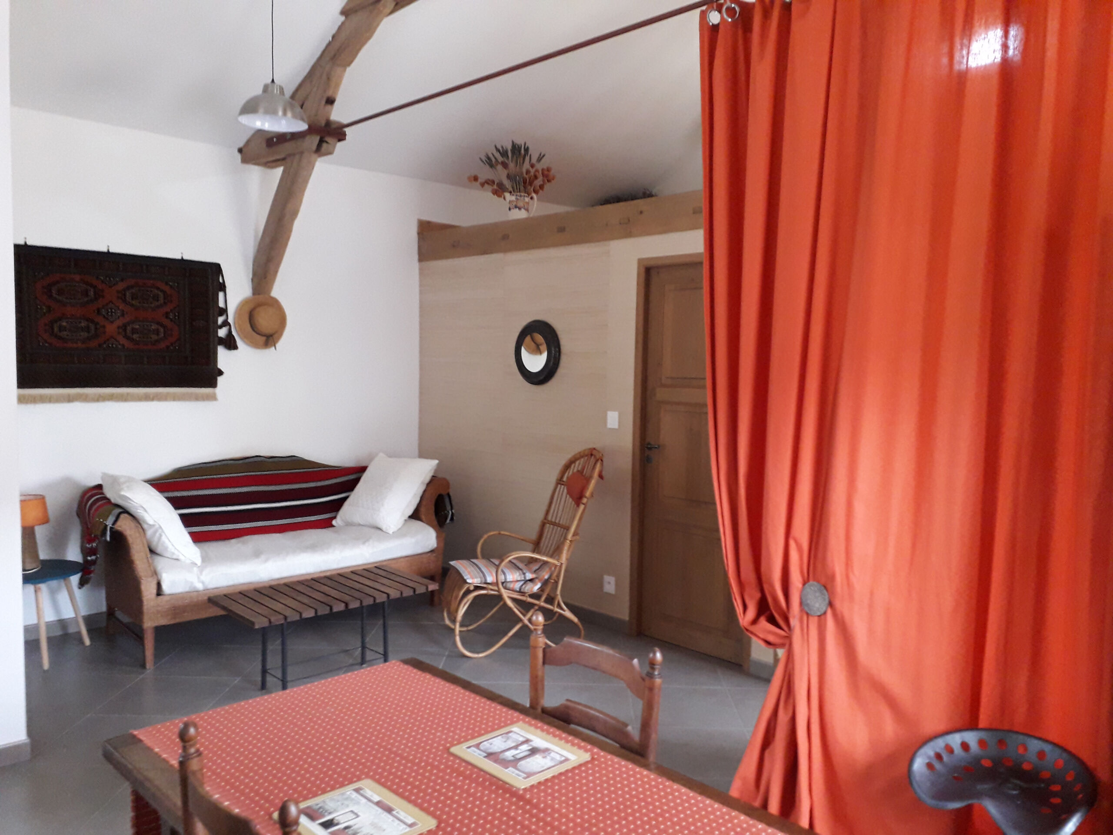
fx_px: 868
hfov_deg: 65.3
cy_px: 418
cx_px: 556
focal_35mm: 27
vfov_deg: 51.4
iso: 250
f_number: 1.9
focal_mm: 3.6
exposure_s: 1/25
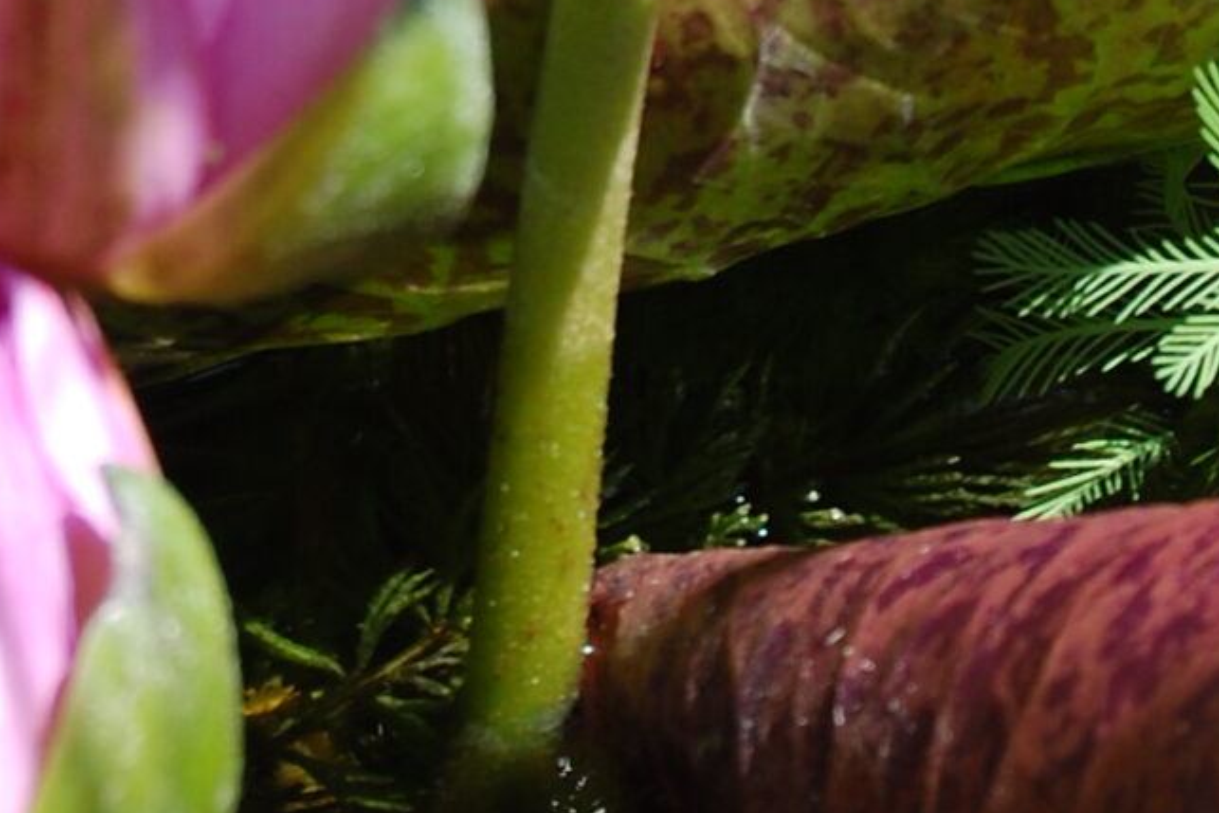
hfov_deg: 6.3
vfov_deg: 4.2
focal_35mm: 328
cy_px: -152
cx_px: 521
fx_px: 11108
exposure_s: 1/160
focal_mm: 55
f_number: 8
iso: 200
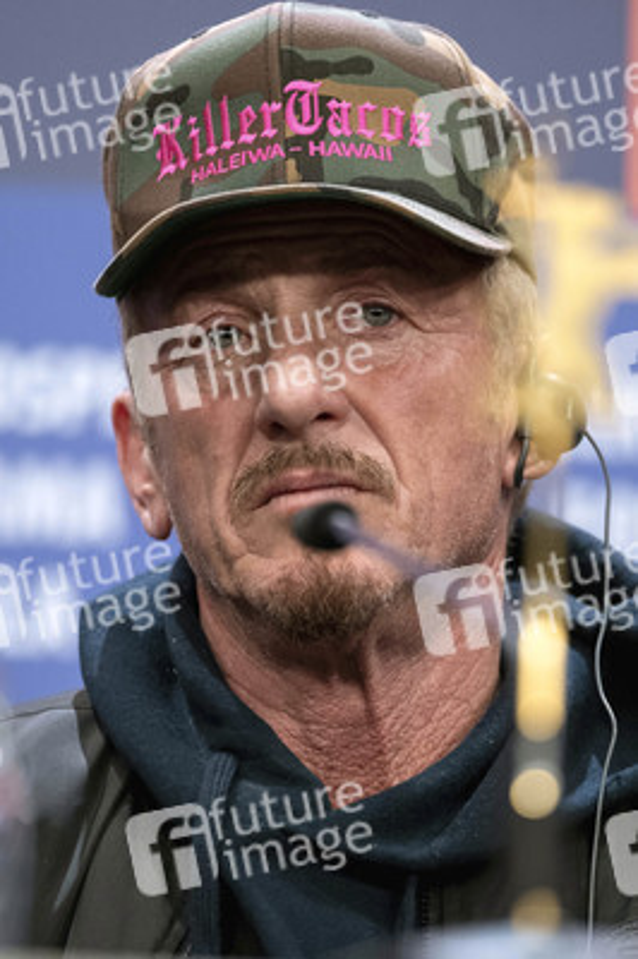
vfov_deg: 9.8
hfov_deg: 6.5
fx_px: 5592
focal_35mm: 210
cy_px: 480
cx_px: 319
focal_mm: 140
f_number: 2.8
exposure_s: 1/240
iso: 1600
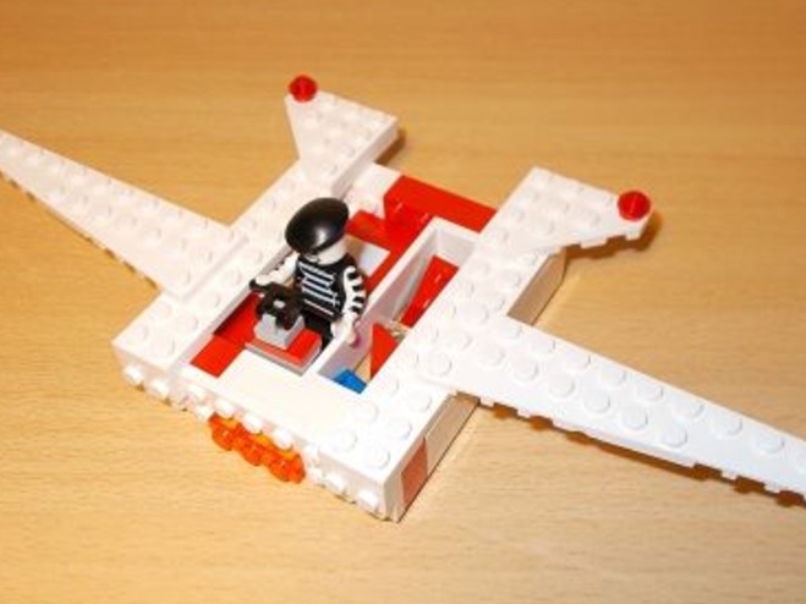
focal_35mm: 41
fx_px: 954
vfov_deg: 35.1
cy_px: 344
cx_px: 412
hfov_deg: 45.8
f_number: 3.4
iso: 80
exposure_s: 1/50
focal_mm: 5.3
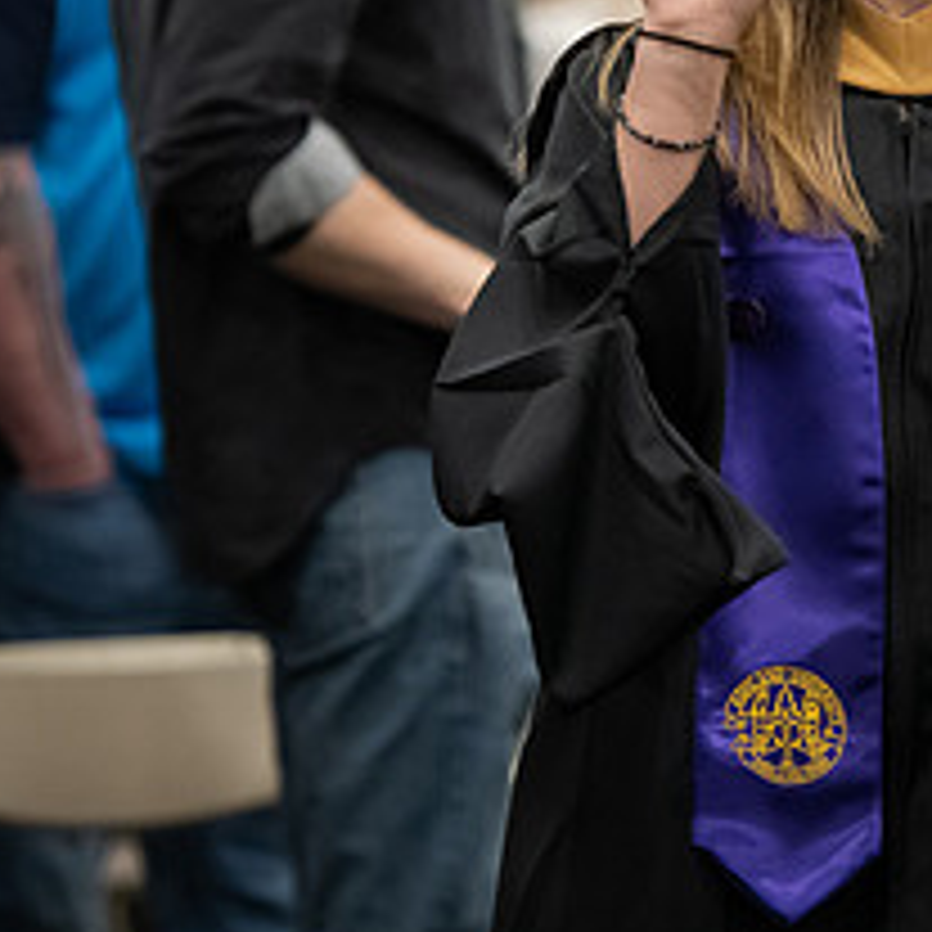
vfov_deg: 4.7
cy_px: 70
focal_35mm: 370
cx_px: 1090
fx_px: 11271
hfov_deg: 4.7
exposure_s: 1/200
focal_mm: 155
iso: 3200
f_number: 3.2
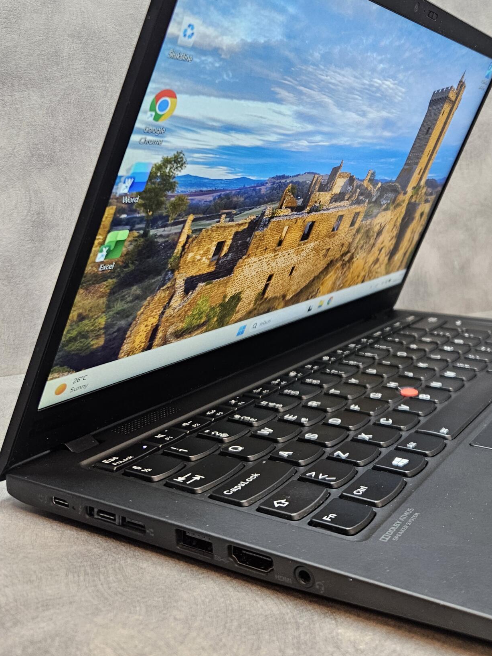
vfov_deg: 49.9
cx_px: 382
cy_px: 192
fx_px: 682
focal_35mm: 36
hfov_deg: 38.4
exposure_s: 1/100
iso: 320
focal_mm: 5.4
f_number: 1.8
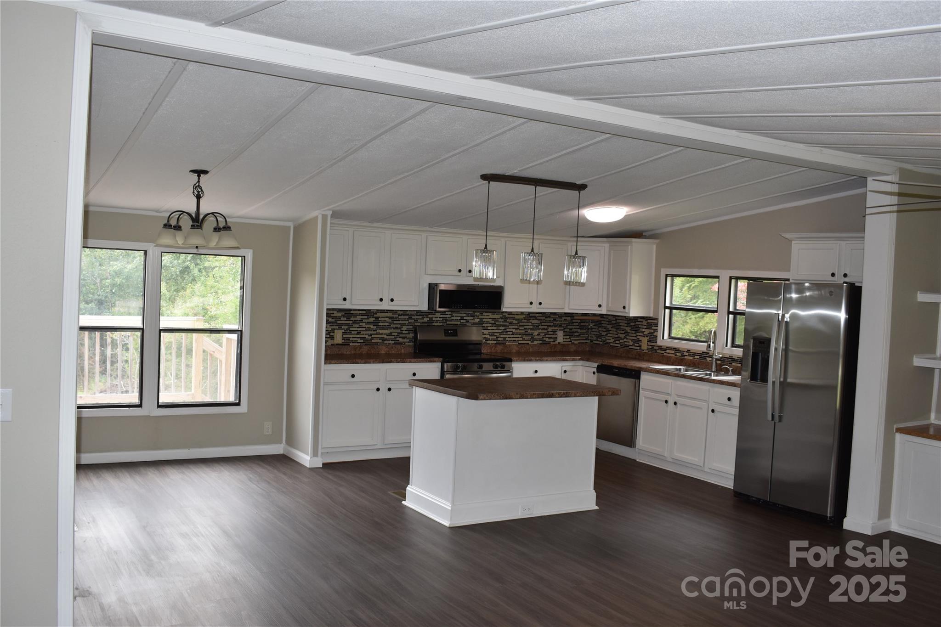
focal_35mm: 33
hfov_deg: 57.2
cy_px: 314
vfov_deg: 40.0
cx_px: 470
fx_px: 862
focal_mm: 22
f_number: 5.6
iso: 450
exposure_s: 1/125
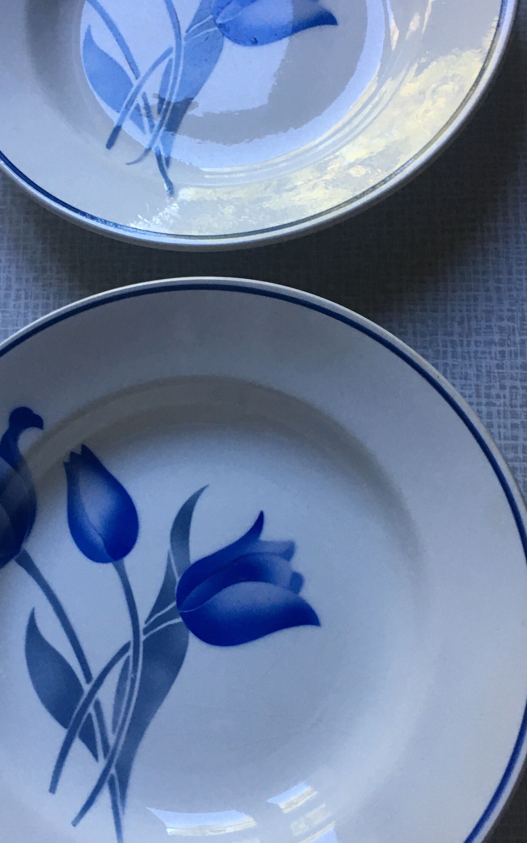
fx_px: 1011
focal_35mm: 44
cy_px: 427
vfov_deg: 45.3
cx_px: 205
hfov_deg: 29.1
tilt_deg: -73.0
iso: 50
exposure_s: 1/33
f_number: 2.2
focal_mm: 4.15
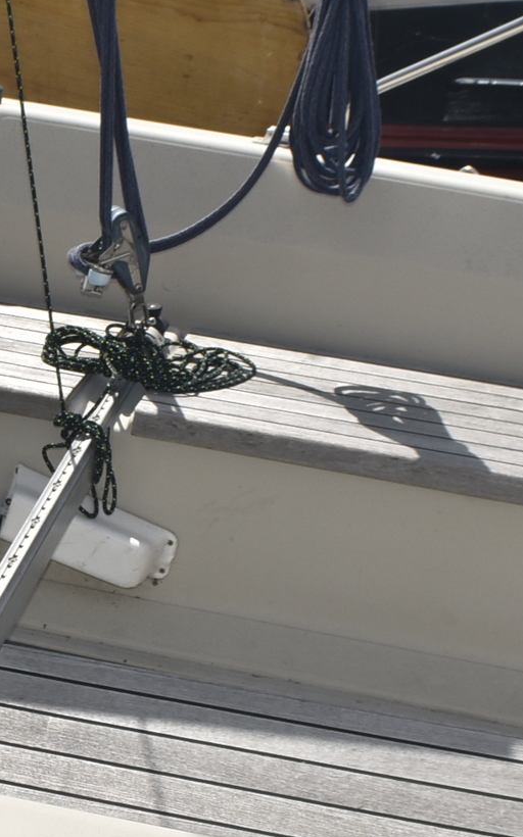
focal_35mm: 84
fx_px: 1917
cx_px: -15
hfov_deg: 15.2
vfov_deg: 24.5
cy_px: 274
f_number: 11
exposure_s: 1/200
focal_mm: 18
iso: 100
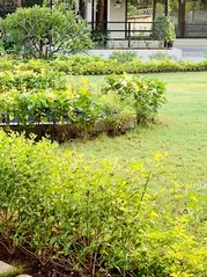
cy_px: 99
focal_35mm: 87
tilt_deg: -4.7
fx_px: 694
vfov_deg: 22.4
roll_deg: +0.1
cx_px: 42
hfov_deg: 16.8
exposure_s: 1/134
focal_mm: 4.25
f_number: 1.8
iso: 25
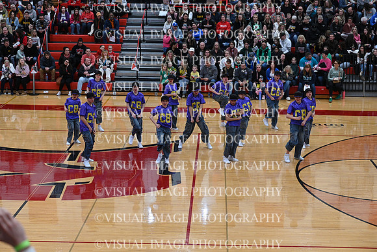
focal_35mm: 81
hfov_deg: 25.1
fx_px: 848
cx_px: 188
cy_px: 126
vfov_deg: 16.9
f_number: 4
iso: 4000
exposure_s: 1/400
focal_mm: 81
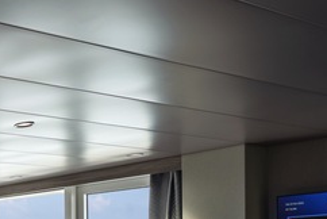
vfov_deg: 23.7
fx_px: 473
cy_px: 265
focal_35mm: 52
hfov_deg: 22.9
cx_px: -247
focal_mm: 14
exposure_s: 1/60
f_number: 8
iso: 100
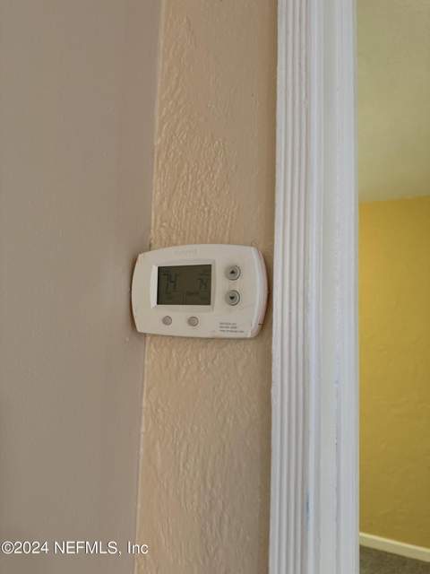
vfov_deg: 71.6
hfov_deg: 56.8
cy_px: 287
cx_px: 215
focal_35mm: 24
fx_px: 398
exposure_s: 1/60
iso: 250
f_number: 1.78
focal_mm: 6.76
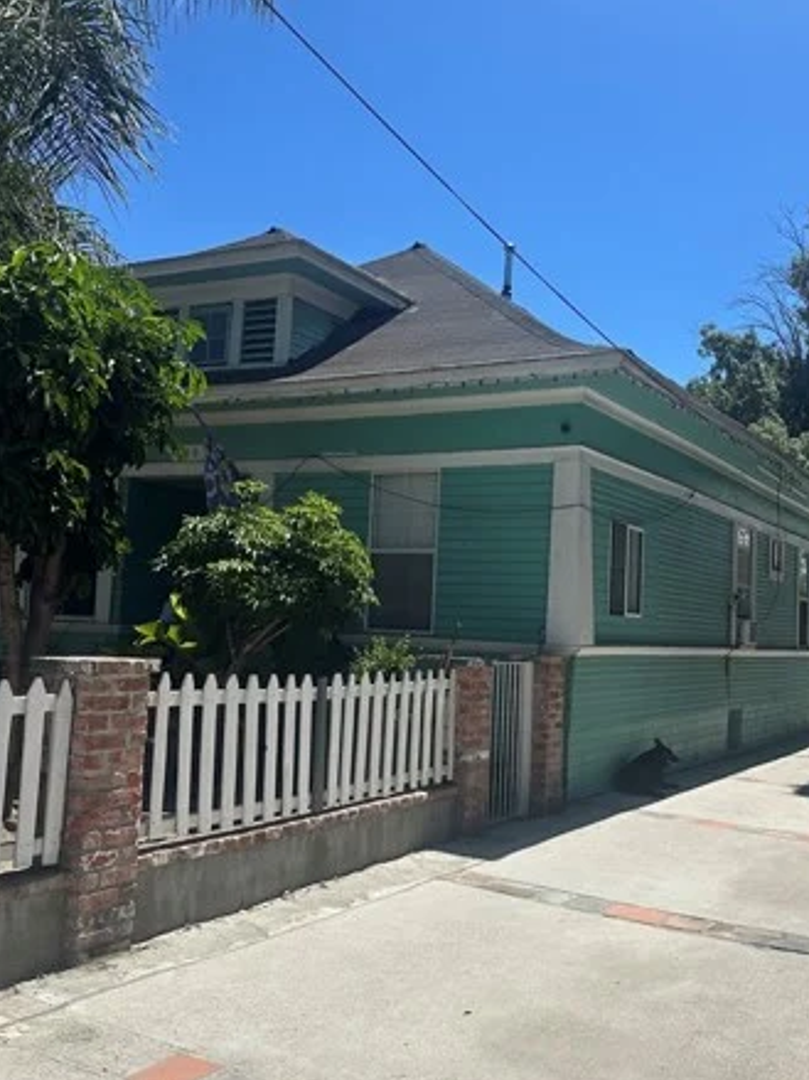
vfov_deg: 52.6
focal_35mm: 35
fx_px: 1091
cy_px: 566
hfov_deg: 40.4
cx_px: 502
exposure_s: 1/6623
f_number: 1.78
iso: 80
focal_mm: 6.86
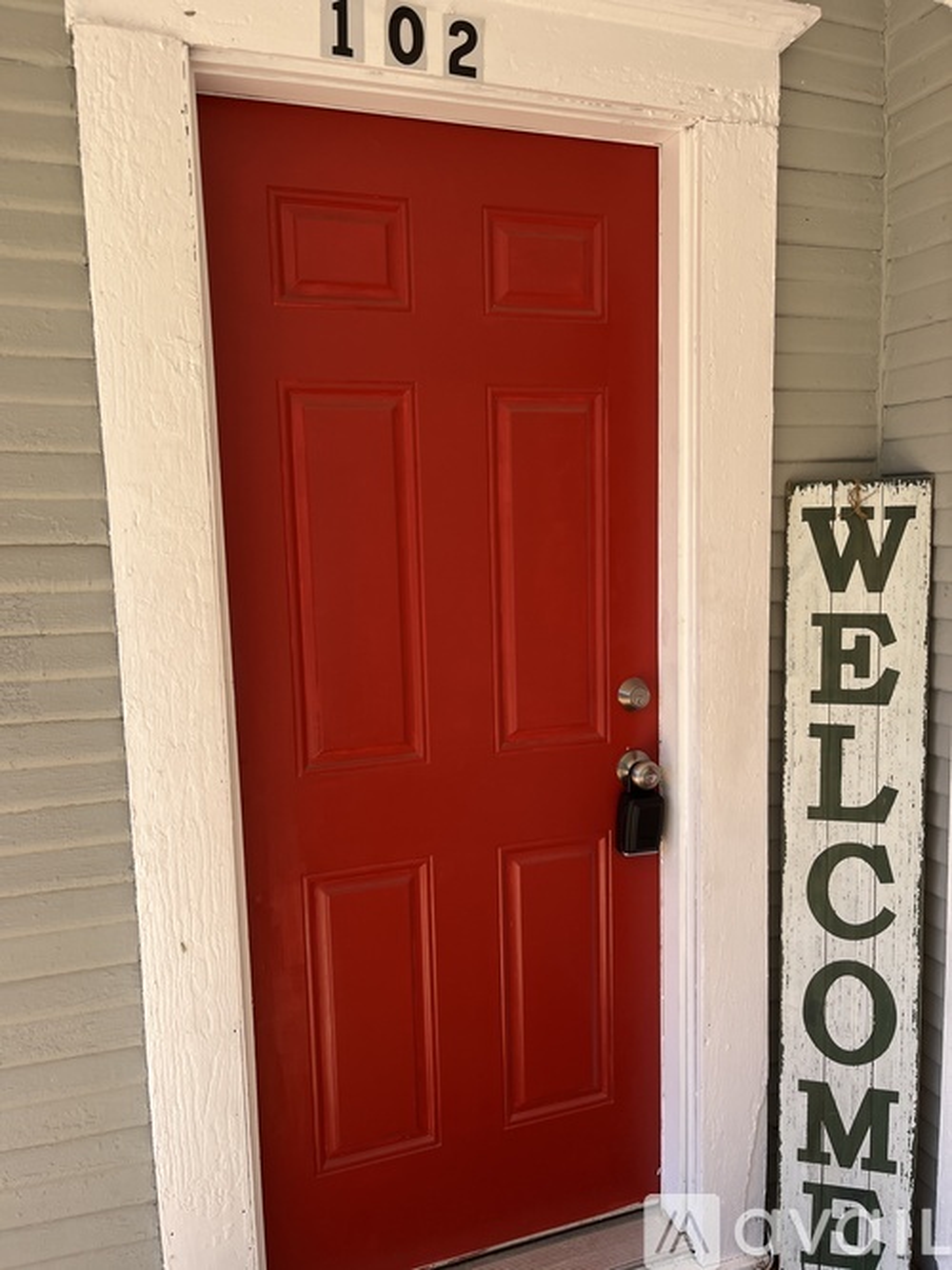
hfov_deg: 53.0
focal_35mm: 26
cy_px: 635
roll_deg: +1.2
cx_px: 476
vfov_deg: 67.3
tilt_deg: -7.2
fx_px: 954
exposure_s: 1/810
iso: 50
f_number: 1.6
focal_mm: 5.1
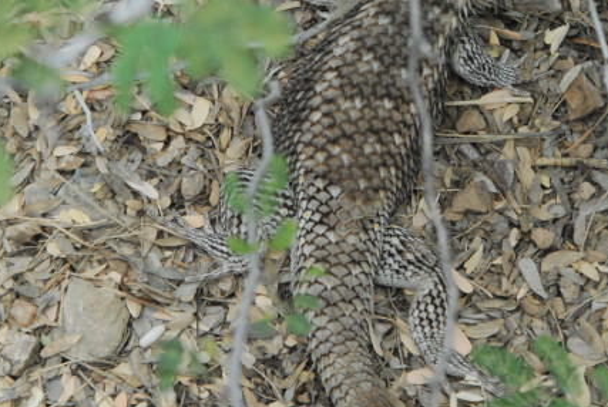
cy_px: 29
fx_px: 3567
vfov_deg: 6.5
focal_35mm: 211
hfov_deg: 9.7
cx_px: 447
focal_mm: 75
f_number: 8
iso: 1600
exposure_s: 1/640
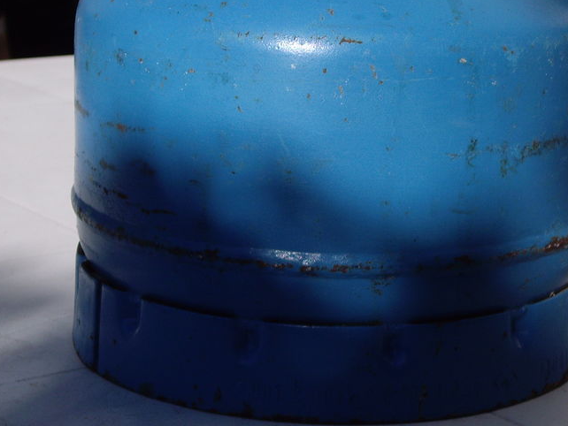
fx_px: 2019
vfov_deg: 12.0
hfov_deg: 16.0
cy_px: 121
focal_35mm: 123
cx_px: 337
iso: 64
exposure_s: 1/1000
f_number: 6.5
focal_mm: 12.8
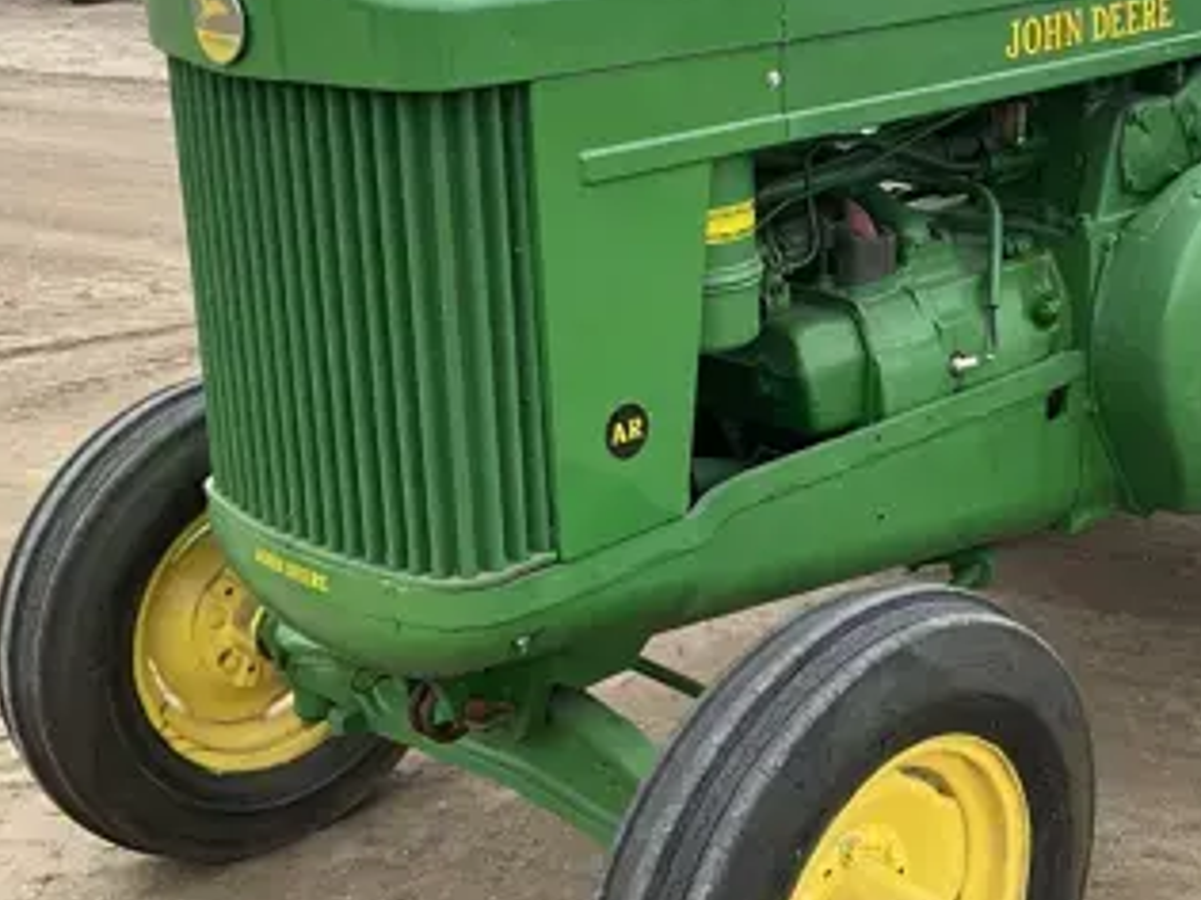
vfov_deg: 24.8
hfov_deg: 32.1
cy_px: 397
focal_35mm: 59
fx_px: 2046
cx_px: 911
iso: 20
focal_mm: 3
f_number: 1.8
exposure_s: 1/185
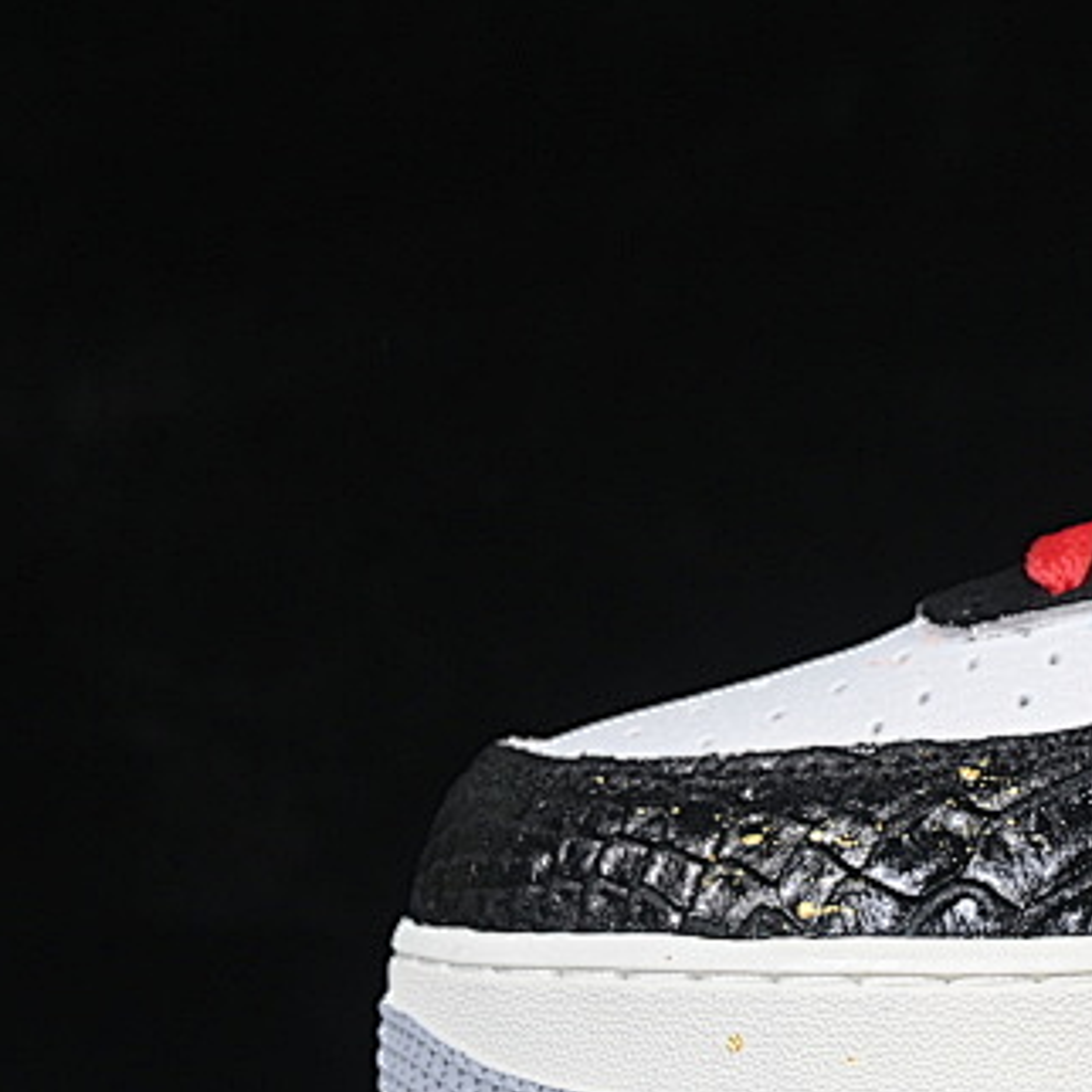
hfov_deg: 8.0
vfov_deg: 8.2
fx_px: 7638
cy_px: 448
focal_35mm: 214
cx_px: 1604
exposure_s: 1/80
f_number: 7.1
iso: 160
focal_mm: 50
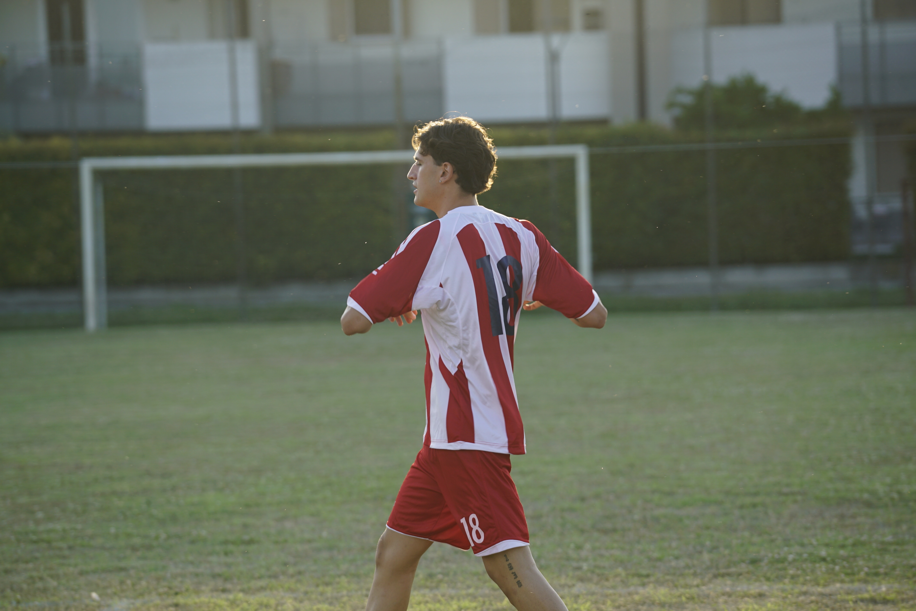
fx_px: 4786
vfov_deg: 7.3
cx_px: 458
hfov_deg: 10.9
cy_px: 306
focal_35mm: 188
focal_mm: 188
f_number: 5
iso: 125
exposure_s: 1/250
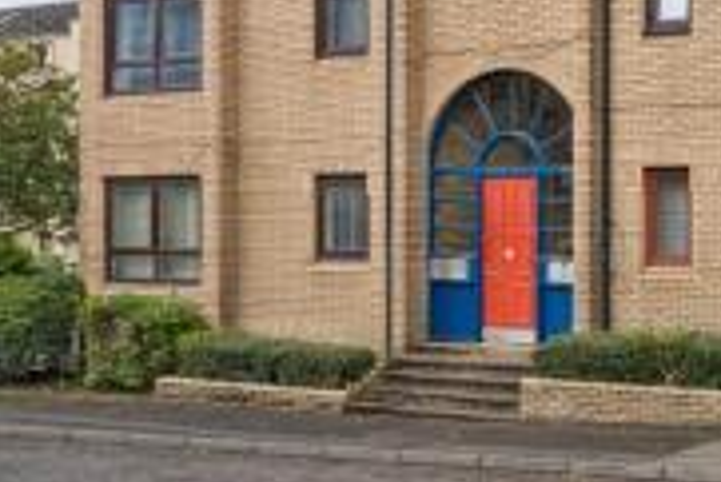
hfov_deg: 26.7
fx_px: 1423
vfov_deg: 18.3
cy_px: -94
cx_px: 745
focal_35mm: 71
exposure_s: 1/5000
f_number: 4
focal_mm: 27
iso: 800
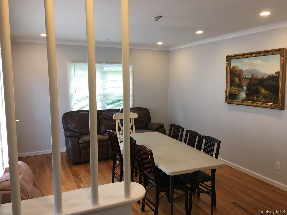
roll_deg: +0.5
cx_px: 144
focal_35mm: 29
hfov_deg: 61.7
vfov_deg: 48.2
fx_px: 240
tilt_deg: -7.4
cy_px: 108
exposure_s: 1/30
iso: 64
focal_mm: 4.15
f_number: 2.2
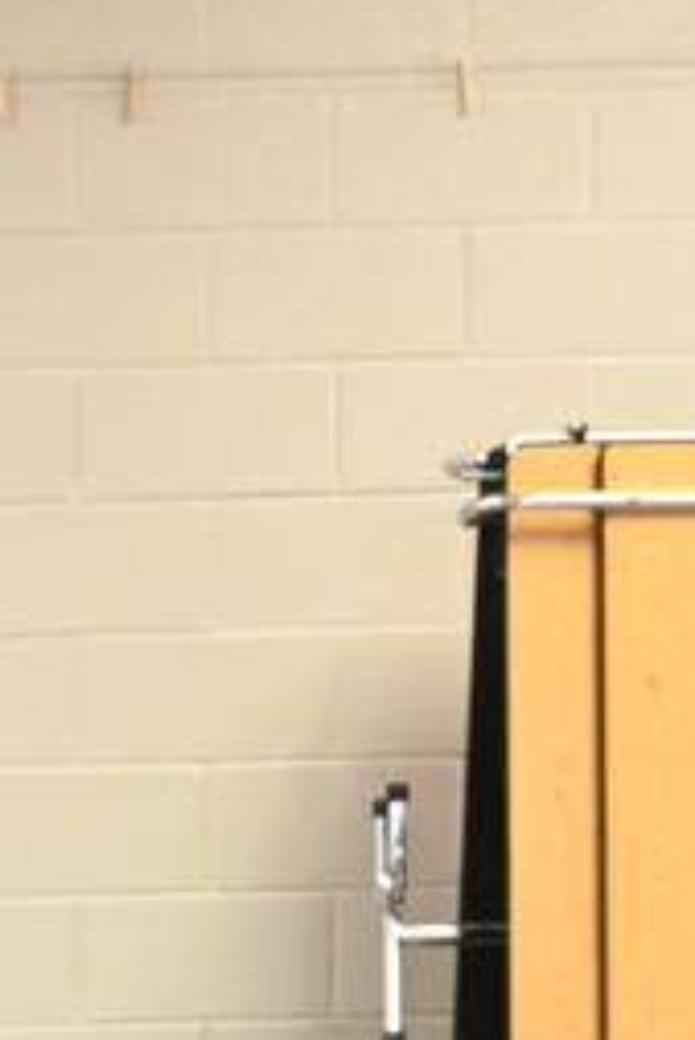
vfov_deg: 9.6
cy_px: 2018
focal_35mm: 200
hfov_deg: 6.8
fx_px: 5784
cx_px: -442
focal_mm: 33
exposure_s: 1/80
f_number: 5
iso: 3200
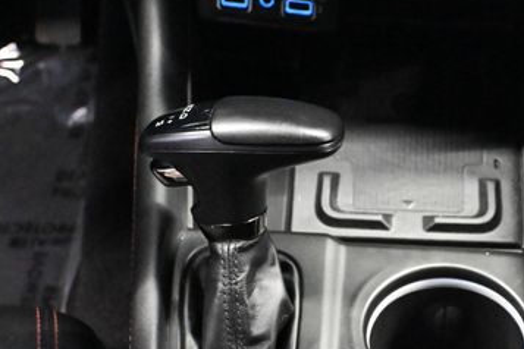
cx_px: 364
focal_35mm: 87
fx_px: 1271
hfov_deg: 23.2
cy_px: 232
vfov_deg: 15.6
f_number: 5
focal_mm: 32.5
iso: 12800
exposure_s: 1/40
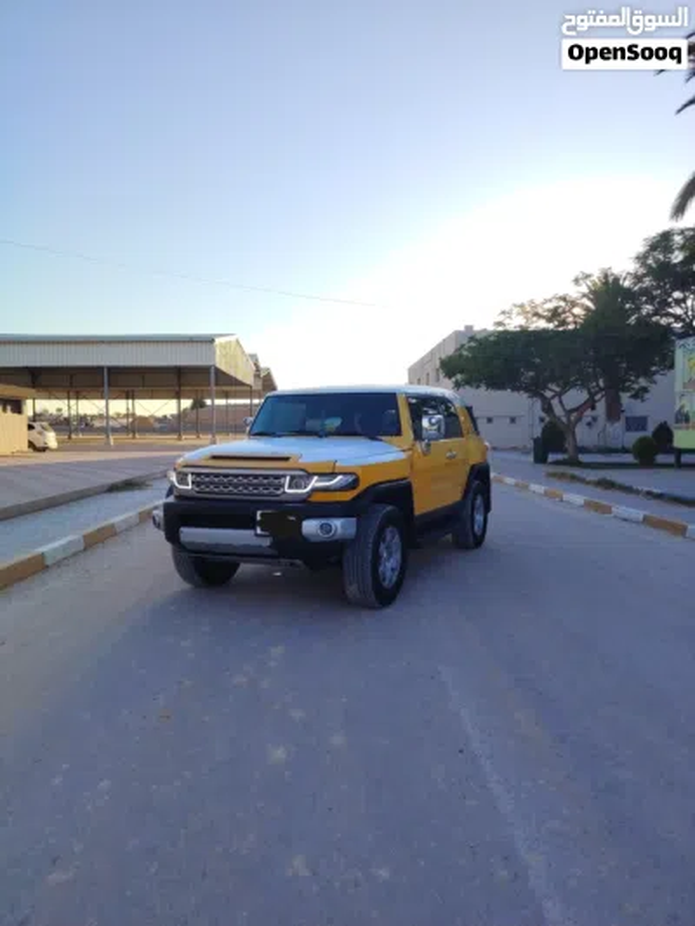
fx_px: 642
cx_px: 348
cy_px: 463
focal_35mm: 24
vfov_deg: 71.6
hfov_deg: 56.8
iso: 100
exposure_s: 1/442
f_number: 1.75
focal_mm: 5.25
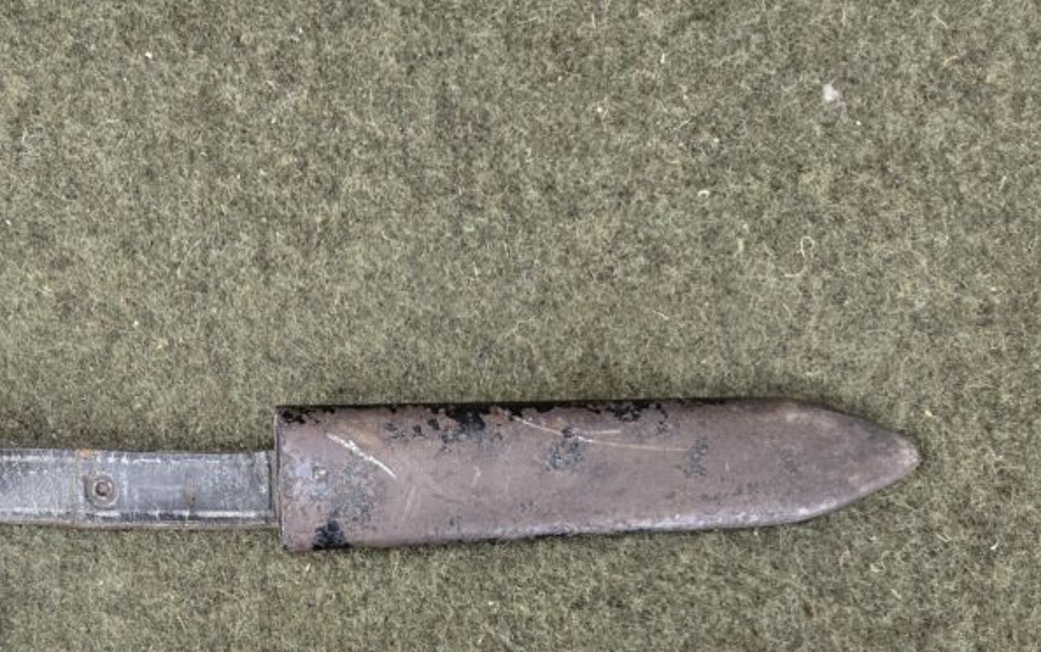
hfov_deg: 45.5
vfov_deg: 28.7
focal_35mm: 42
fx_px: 1192
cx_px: 259
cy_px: 645
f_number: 1.8
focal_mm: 5.4
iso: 320
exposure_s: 1/120
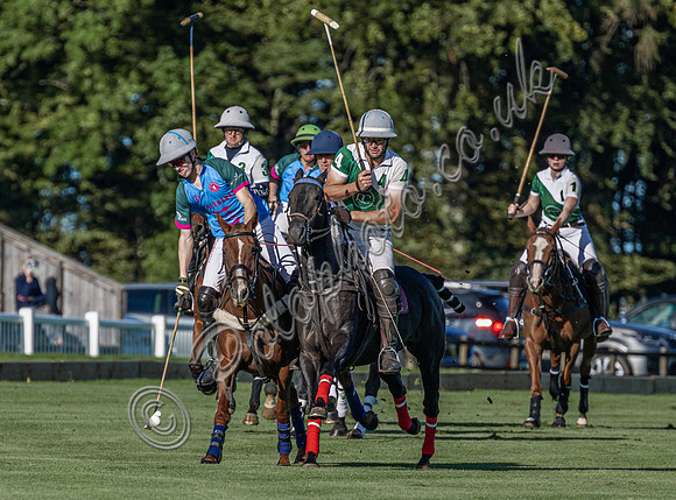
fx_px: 14760
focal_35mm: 760
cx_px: 207
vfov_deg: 1.9
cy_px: 355
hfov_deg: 2.6
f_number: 5.6
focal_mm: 400
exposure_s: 1/2000
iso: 400
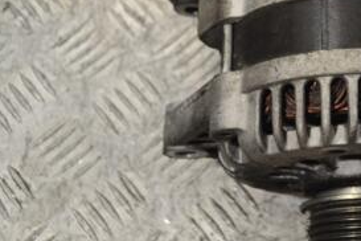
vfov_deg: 17.1
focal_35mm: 79
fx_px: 792
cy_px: 40
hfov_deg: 24.7
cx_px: 345
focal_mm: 24
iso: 100
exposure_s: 1/40
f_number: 4
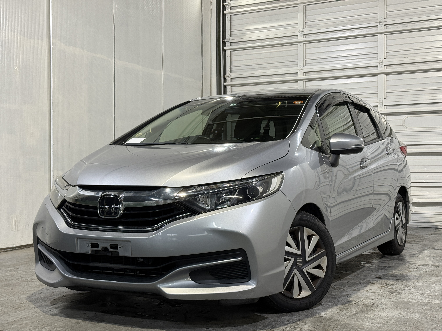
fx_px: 613
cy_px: 166
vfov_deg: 30.3
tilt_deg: +0.3
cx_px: 221
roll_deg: -0.1
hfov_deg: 39.7
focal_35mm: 48
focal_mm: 6.76
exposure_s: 1/60
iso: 160
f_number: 1.78
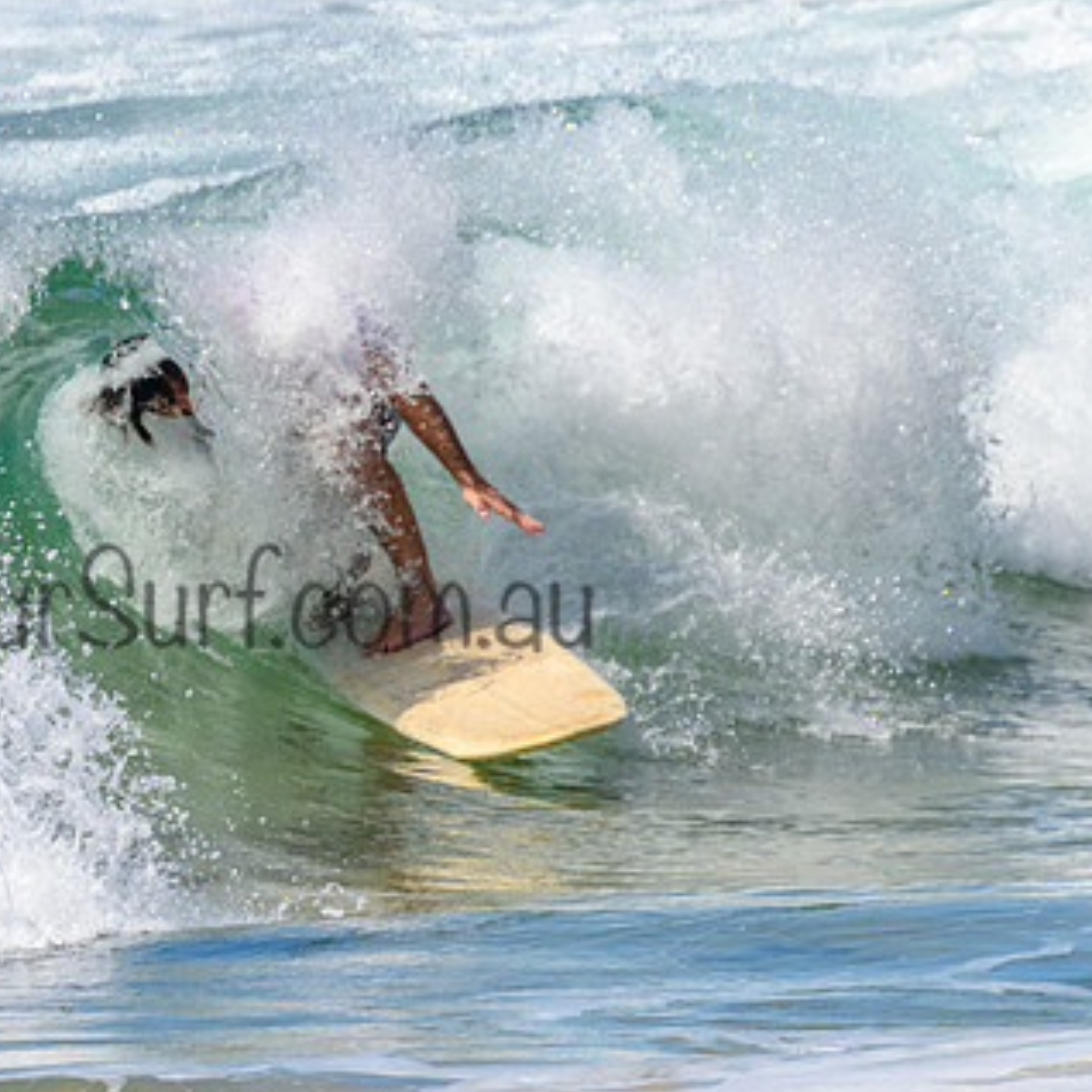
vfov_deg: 1.0
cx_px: 27
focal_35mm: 1704
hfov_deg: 1.0
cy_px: 434
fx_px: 60816
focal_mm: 800
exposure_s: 1/2000
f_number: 11
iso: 800
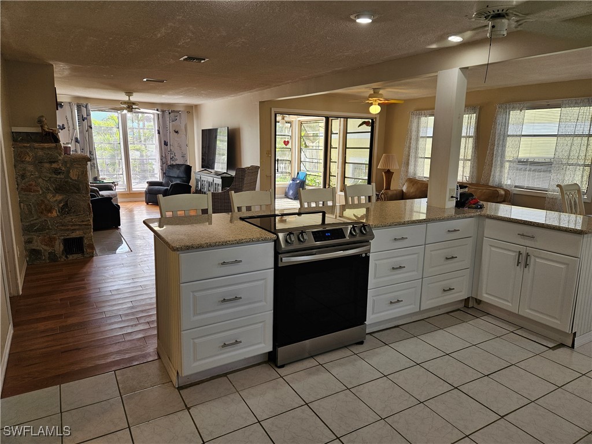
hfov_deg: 73.9
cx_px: 296
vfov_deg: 58.9
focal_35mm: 23
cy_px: 222
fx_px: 393
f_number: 1.8
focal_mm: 5.4
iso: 50
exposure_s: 1/120
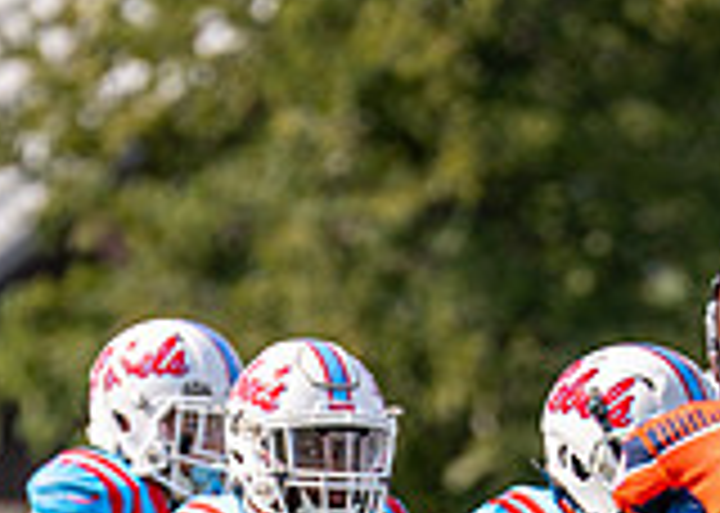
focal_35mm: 975
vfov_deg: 1.5
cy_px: 822
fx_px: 19921
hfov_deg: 2.1
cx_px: 398
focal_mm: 200
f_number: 2.8
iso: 125
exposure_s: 1/2000
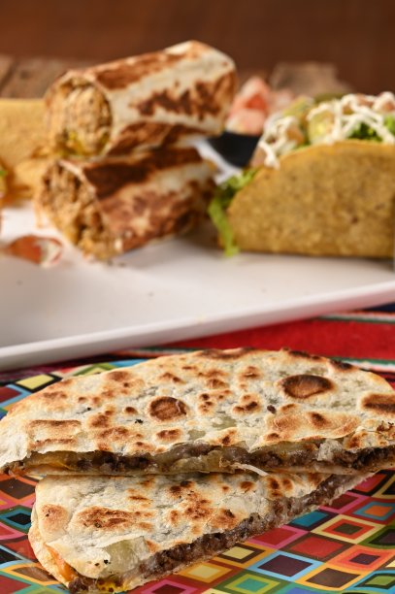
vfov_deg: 19.5
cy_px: 297
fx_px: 1731
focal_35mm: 105
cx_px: 198
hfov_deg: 13.0
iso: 200
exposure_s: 1/100
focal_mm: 105
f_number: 16
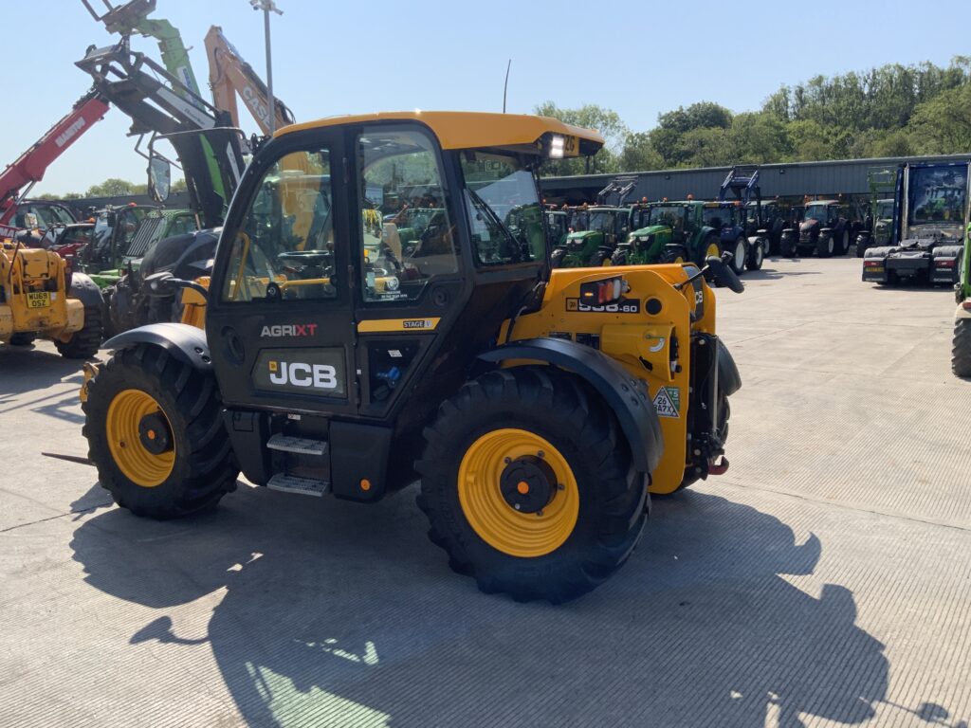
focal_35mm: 29
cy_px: 364
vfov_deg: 48.2
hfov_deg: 61.7
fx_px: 813
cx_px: 486
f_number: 1.8
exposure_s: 1/1412
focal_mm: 3
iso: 16
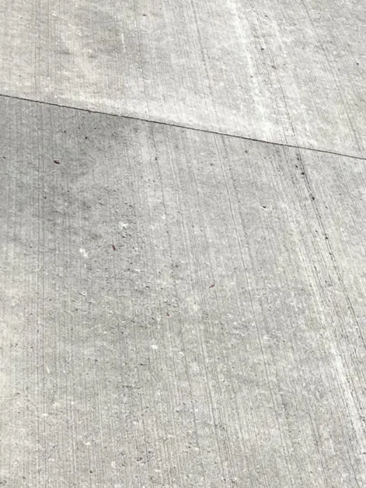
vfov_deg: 18.4
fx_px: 1494
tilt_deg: -25.3
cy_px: 132
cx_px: 354
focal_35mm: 106
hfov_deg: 13.8
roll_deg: -20.1
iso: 50
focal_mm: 5.1
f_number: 1.6
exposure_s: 1/5319
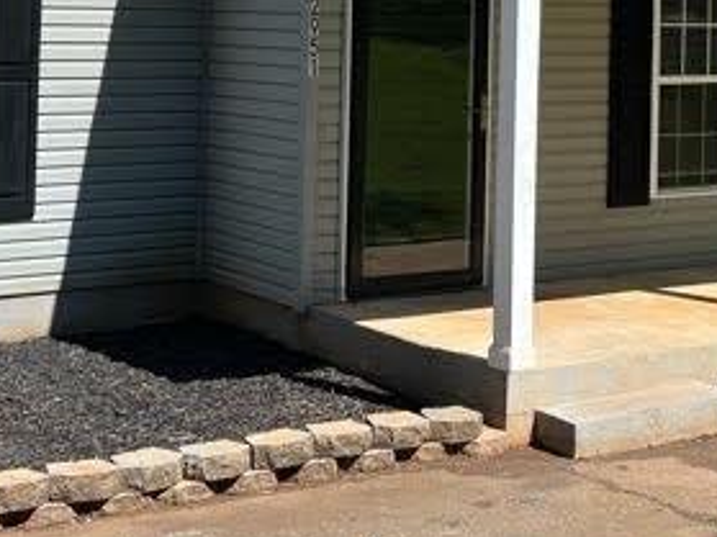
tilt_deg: -0.4
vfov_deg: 18.3
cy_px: -19
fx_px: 1615
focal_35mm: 78
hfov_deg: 24.9
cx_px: 468
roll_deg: -1.2
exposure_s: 1/2762
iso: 50
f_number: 1.5
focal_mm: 5.7
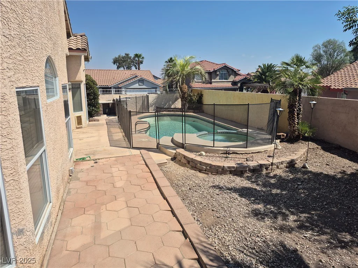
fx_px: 238
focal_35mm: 23
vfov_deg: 58.9
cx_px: 179
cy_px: 134
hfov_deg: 73.9
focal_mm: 5.4
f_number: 1.8
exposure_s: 1/3080
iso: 25
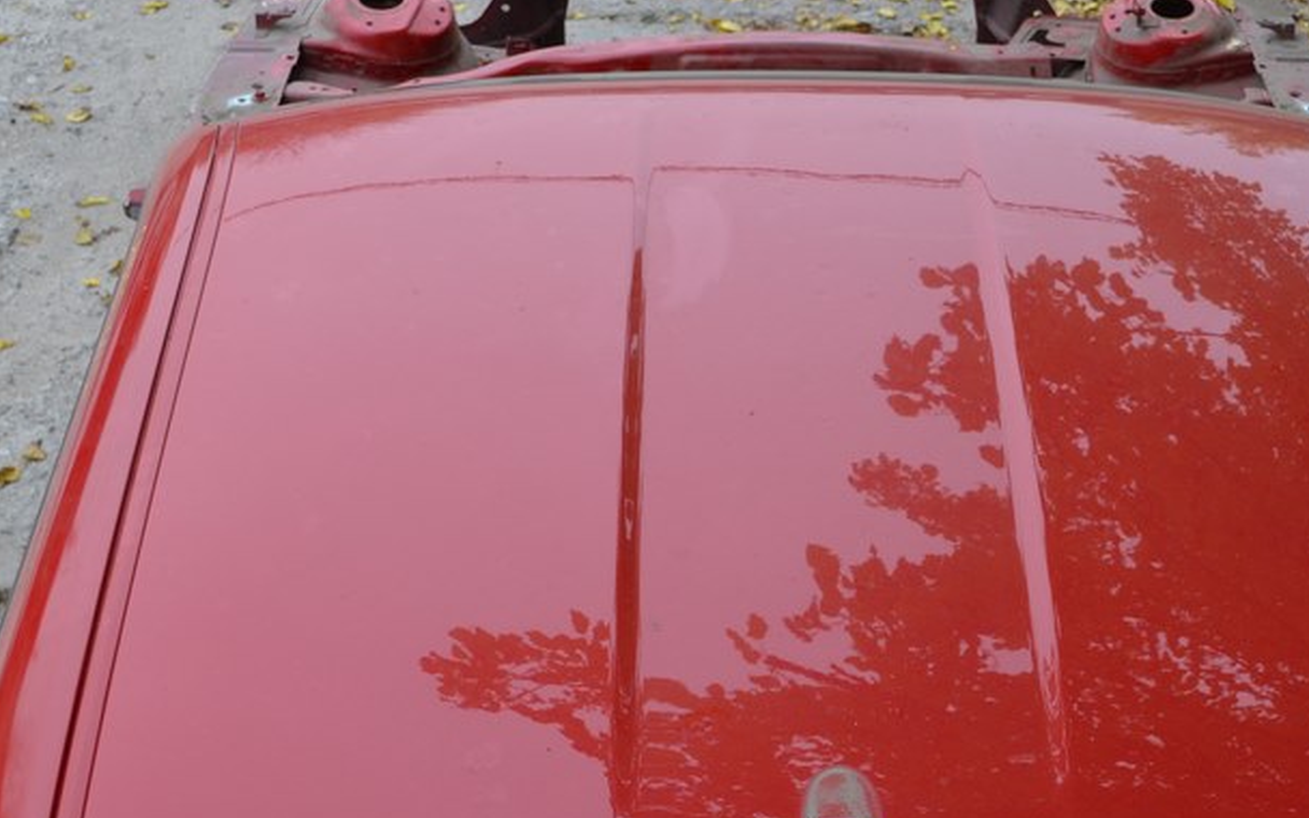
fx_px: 2390
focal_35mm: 67
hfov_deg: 30.4
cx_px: 891
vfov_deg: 19.4
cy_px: 513
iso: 180
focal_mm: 26
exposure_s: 1/125
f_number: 5.6
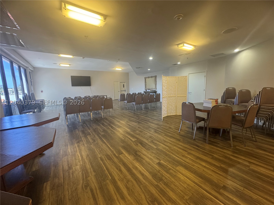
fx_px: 111
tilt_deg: -8.4
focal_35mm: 14
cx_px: 137
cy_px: 102
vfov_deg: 85.7
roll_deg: +2.0
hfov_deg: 102.1
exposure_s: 1/60
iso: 320
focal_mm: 2.22
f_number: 2.2
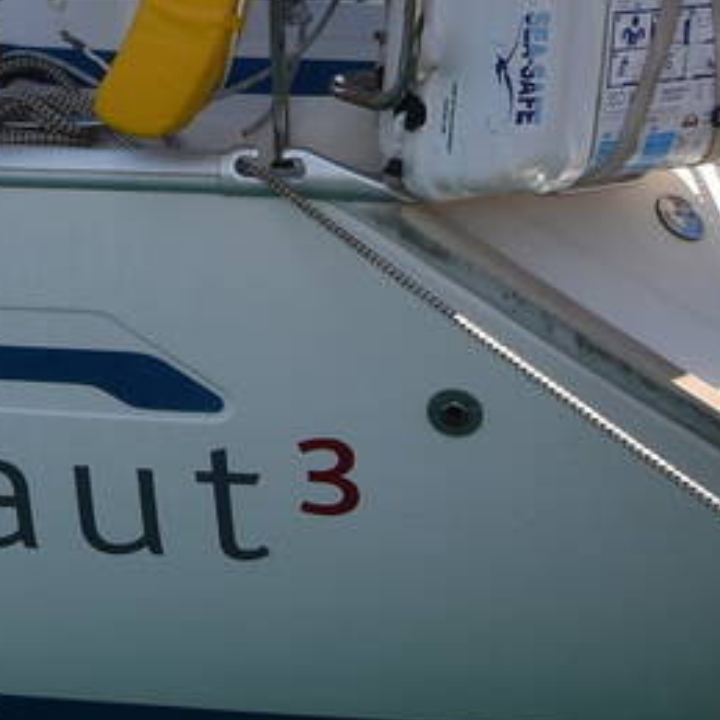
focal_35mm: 134
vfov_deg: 12.8
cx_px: -440
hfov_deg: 12.3
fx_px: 3144
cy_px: -72
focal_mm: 17
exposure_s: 1/400
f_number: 10
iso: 200
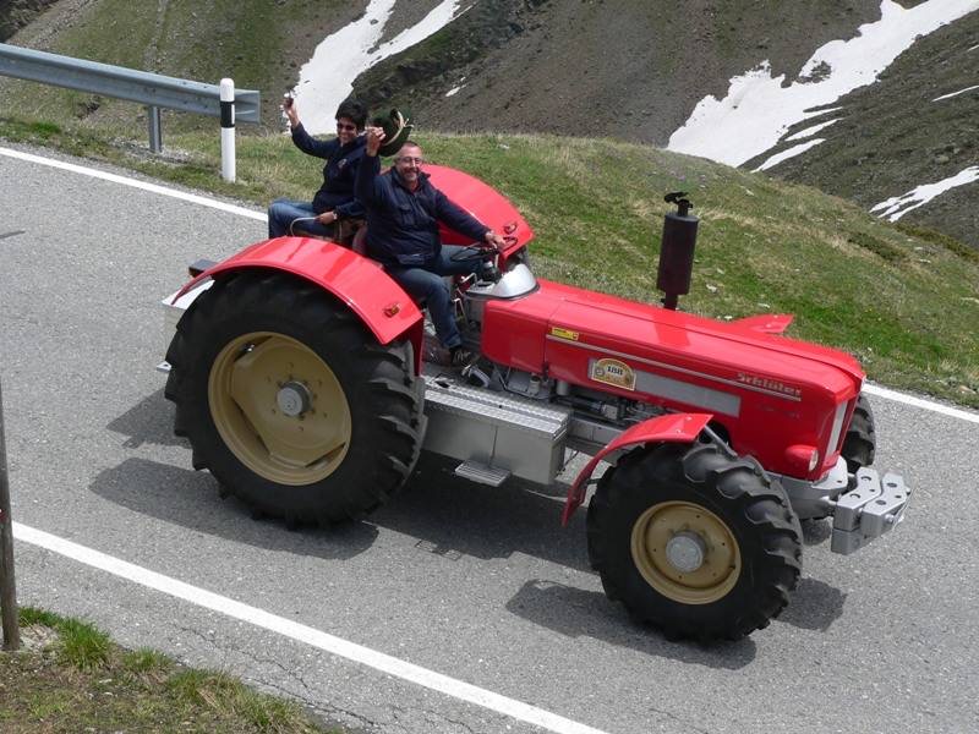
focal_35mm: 65
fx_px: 1838
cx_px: 490
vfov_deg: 22.6
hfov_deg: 29.8
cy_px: 367
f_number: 4.6
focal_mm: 10.8
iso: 80
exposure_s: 1/500
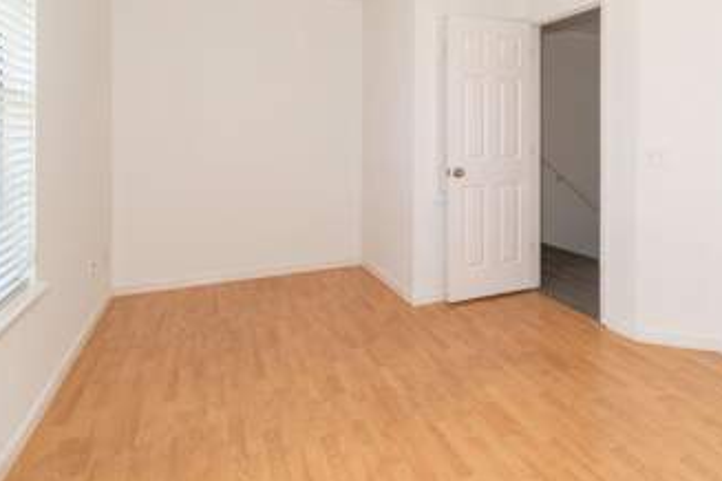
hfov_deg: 77.7
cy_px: 136
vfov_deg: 55.2
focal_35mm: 22
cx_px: 433
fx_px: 441
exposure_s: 1/40
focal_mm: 15
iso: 200
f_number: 8
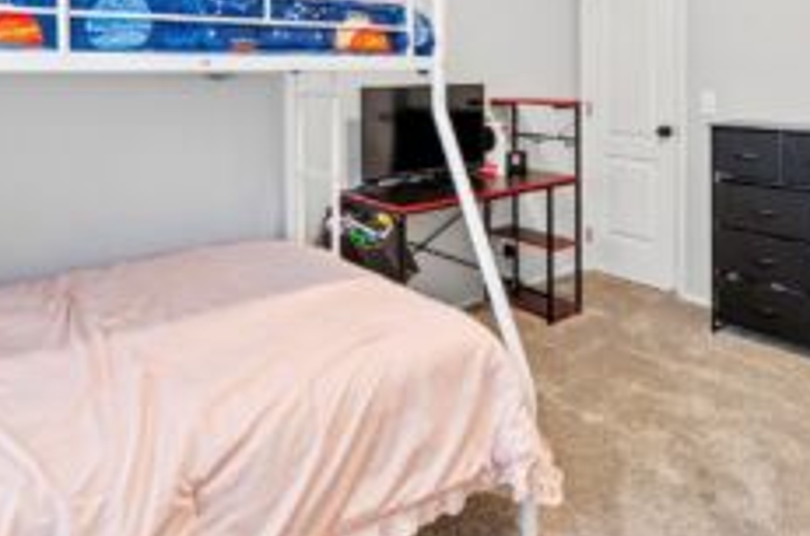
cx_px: 491
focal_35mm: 26
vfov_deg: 47.0
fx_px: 584
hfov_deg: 68.7
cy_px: 116
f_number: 9
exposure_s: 1.3
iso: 200
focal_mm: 10
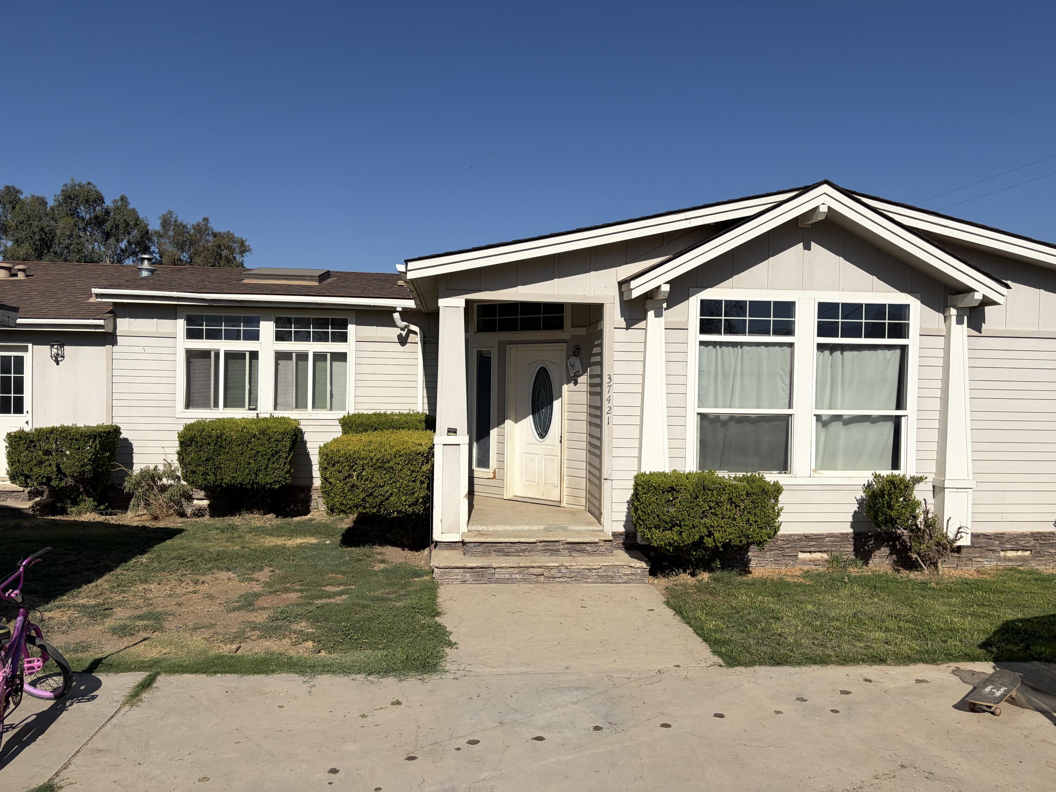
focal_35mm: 26
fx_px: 793
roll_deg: -1.2
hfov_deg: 67.3
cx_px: 528
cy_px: 396
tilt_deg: -1.4
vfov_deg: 53.1
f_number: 1.6
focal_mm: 5.96
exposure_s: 1/8850
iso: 50
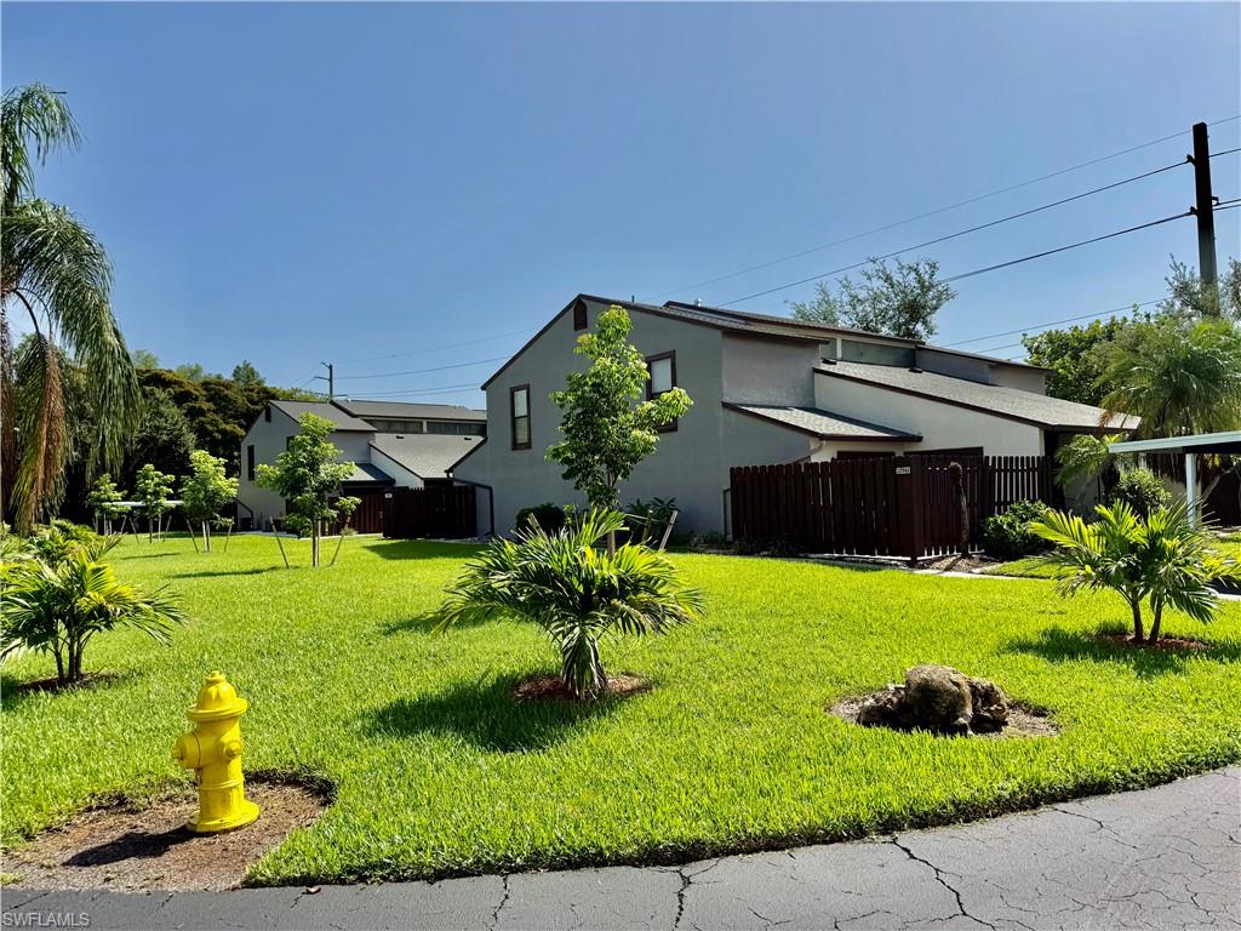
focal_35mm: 24
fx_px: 860
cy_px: 466
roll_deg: +2.1
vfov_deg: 56.8
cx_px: 620
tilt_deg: +2.0
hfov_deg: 71.6
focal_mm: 6.76
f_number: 1.78
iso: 80
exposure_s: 1/6173
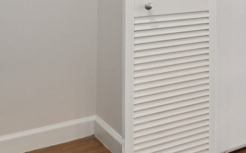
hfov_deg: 24.1
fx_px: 409
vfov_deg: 19.8
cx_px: 392
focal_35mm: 61
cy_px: -39
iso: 500
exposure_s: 1/30
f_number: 8
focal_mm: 14
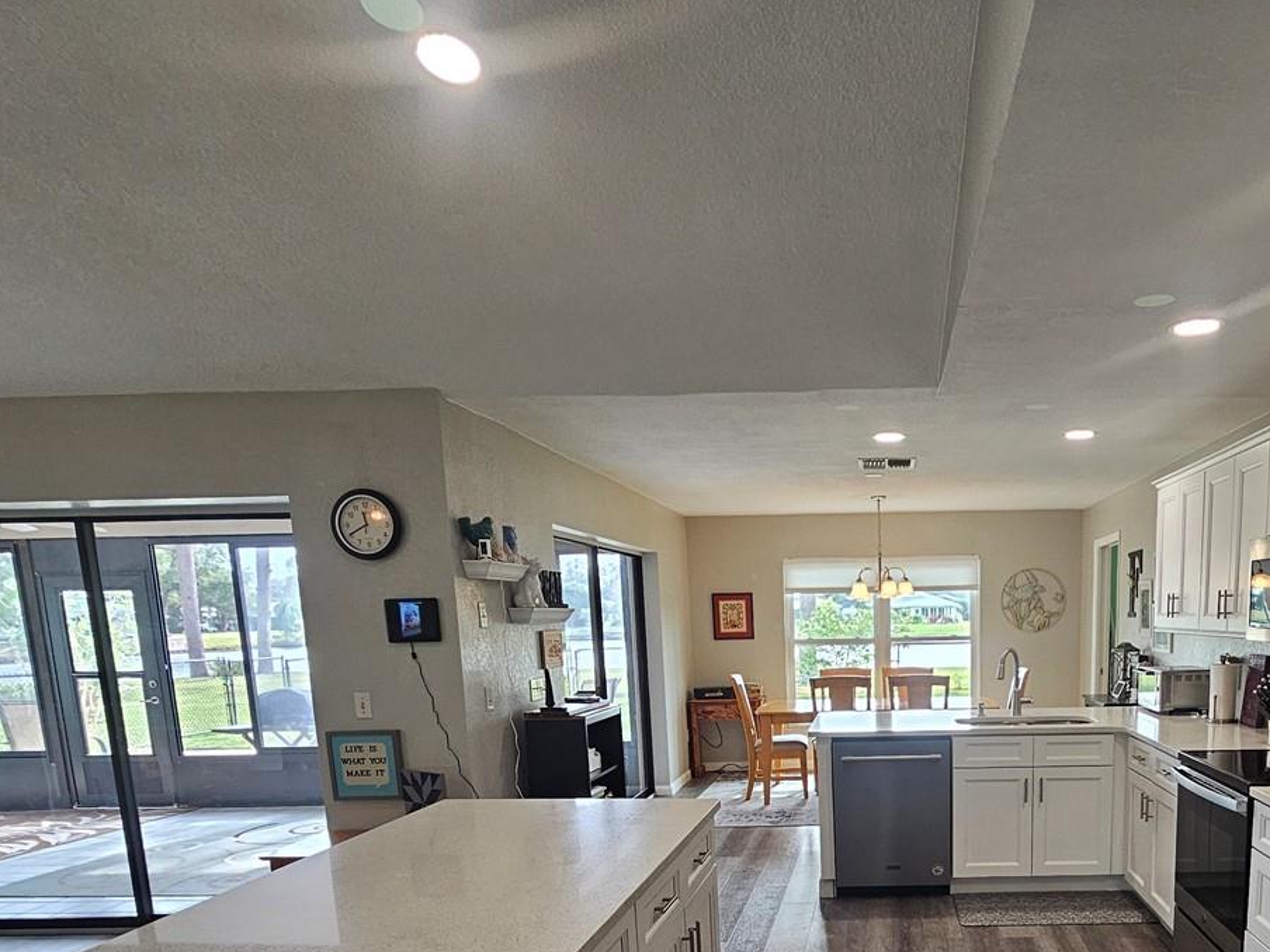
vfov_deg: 55.0
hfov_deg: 70.8
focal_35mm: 23
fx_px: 844
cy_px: 754
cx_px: 889
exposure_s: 1/60
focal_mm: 2.2
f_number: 2.2
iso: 80
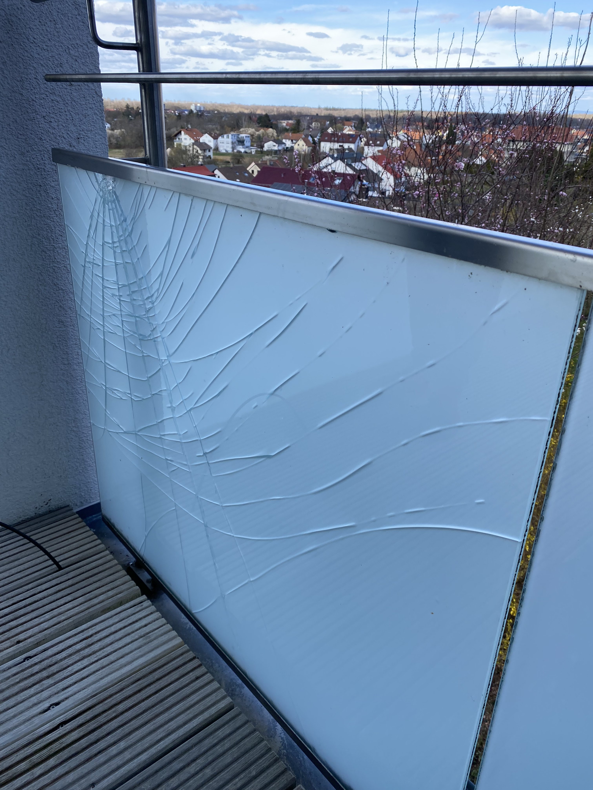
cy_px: 395
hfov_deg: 53.1
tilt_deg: -24.6
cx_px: 296
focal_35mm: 26
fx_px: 594
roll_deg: -1.9
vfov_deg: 67.3
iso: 32
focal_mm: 4.25
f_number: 1.8
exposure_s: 1/822
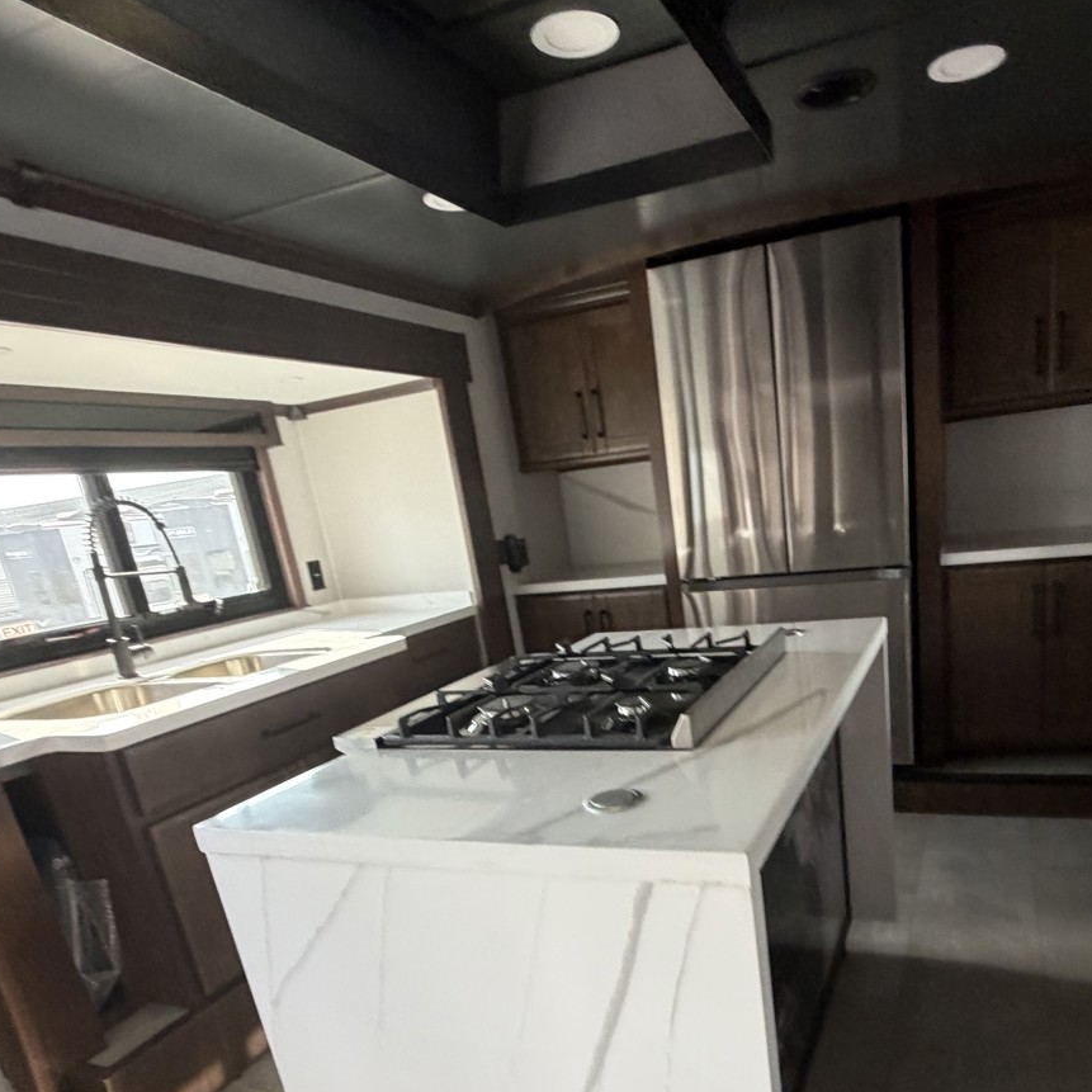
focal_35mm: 23
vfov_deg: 65.1
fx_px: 821
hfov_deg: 66.1
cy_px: 748
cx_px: 694
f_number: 2.2
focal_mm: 2.22
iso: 320
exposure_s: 1/81
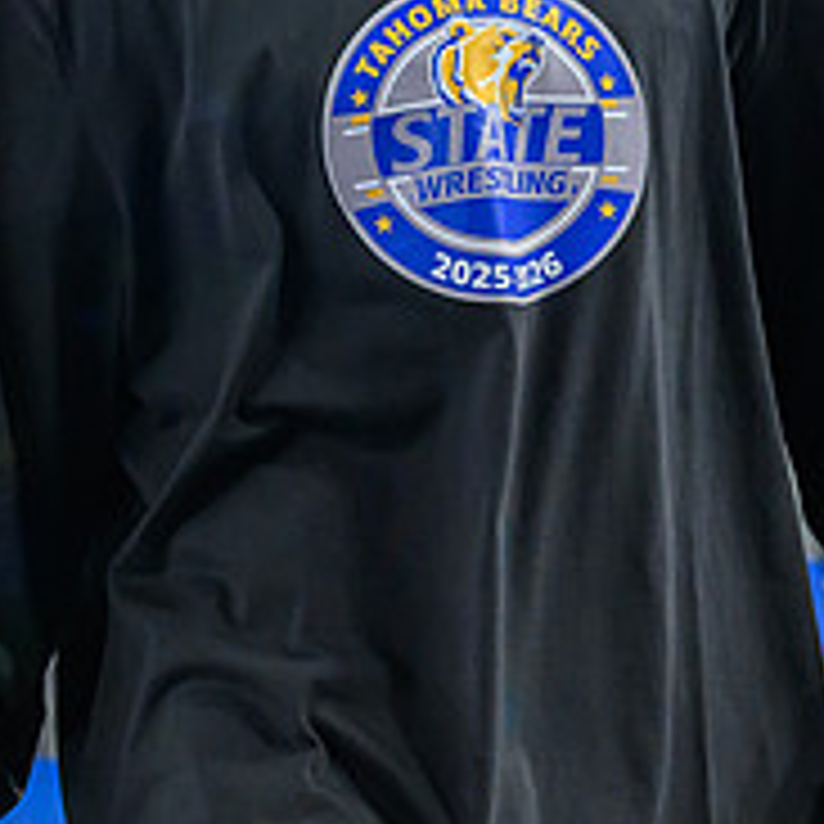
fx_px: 6356
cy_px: -232
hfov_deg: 7.4
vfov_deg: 7.3
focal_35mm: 236
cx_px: 395
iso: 4000
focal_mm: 70
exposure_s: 1/800
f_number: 2.8
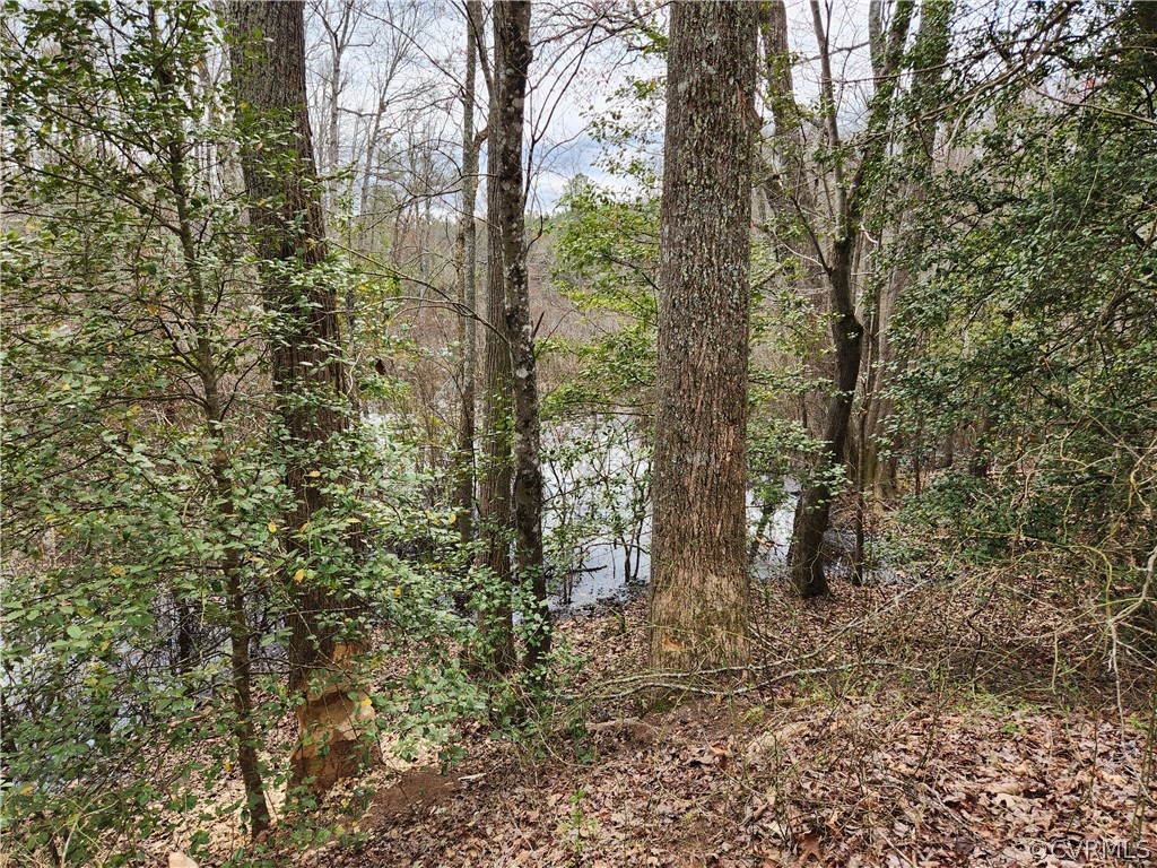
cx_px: 578
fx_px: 769
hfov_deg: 73.9
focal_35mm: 23
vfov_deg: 58.9
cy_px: 434
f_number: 1.8
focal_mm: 5.4
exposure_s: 1/424
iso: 20
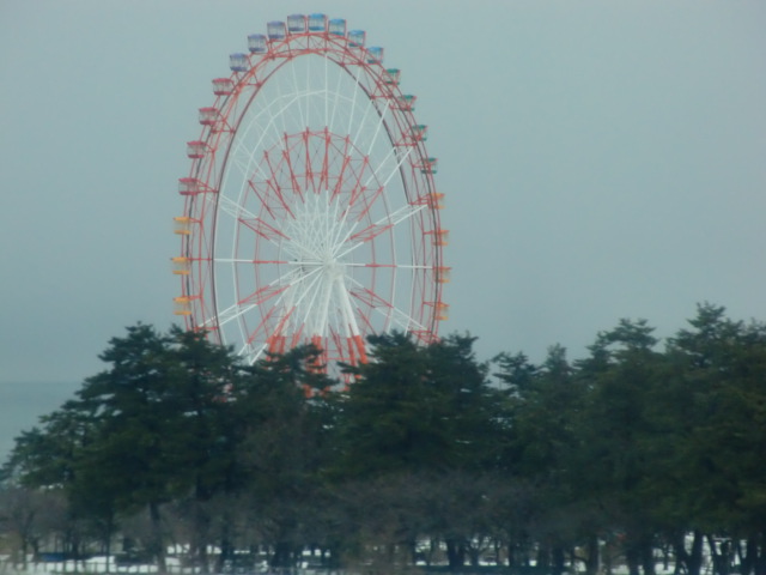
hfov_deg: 8.2
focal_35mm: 240
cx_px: 383
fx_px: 5311
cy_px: 288
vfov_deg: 6.2
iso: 400
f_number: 5.8
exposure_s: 1/50
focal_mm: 43
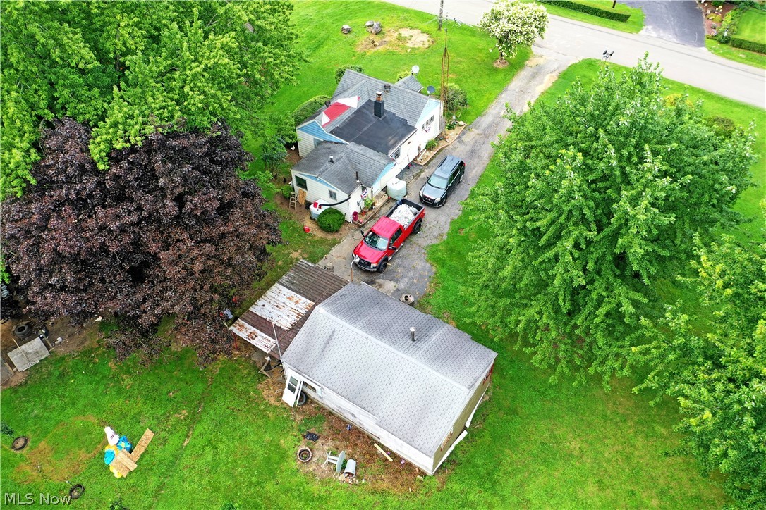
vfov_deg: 46.4
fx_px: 596
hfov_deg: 65.5
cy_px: 255
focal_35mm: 28
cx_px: 383
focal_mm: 10.26
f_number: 4.5
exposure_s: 1/120
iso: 100
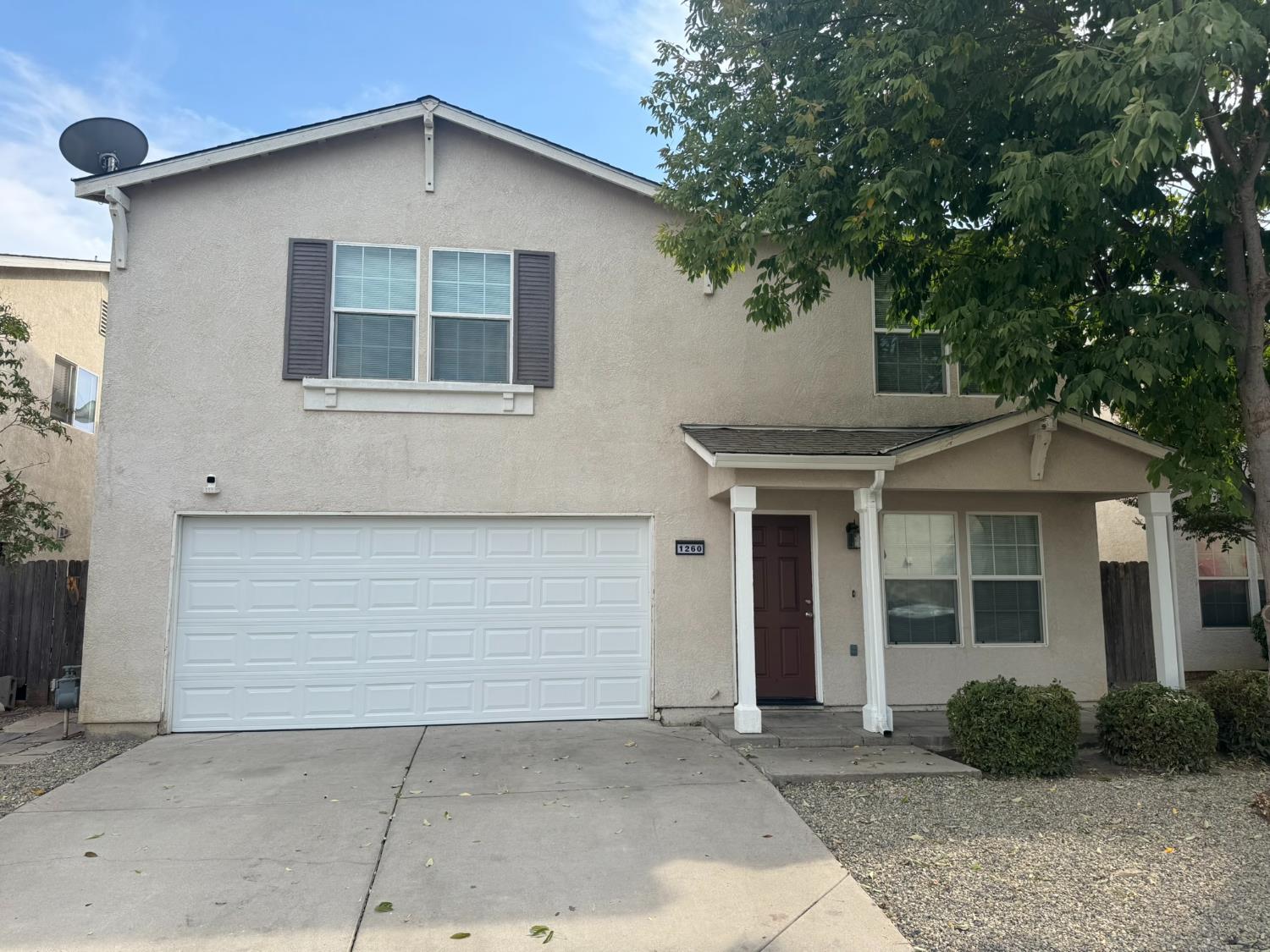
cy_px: 476
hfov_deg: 71.6
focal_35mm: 24
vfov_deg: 56.8
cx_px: 635
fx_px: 881
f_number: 1.78
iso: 80
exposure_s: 1/2252
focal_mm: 6.76
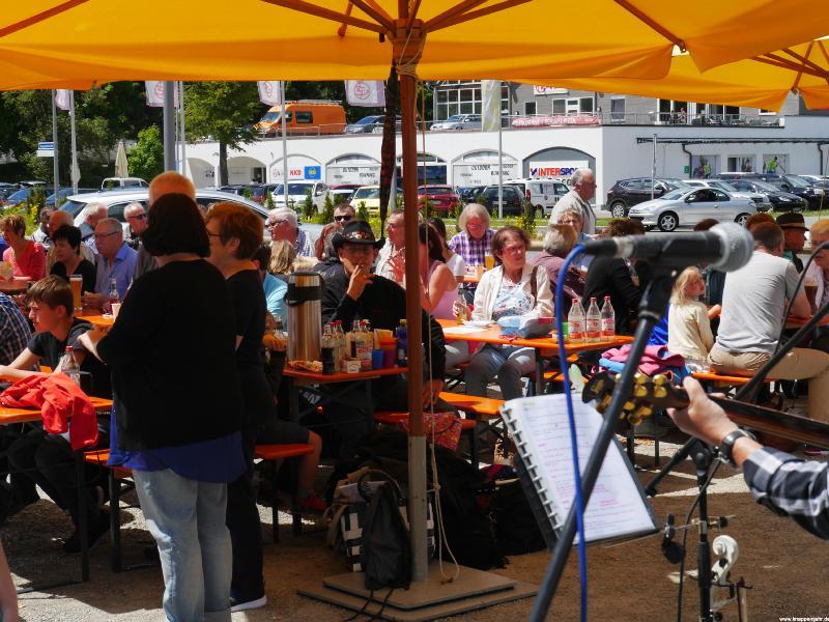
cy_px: 311
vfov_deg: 22.9
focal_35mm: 64
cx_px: 414
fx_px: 1533
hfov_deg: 30.3
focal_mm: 32
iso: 200
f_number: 9
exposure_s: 1/320
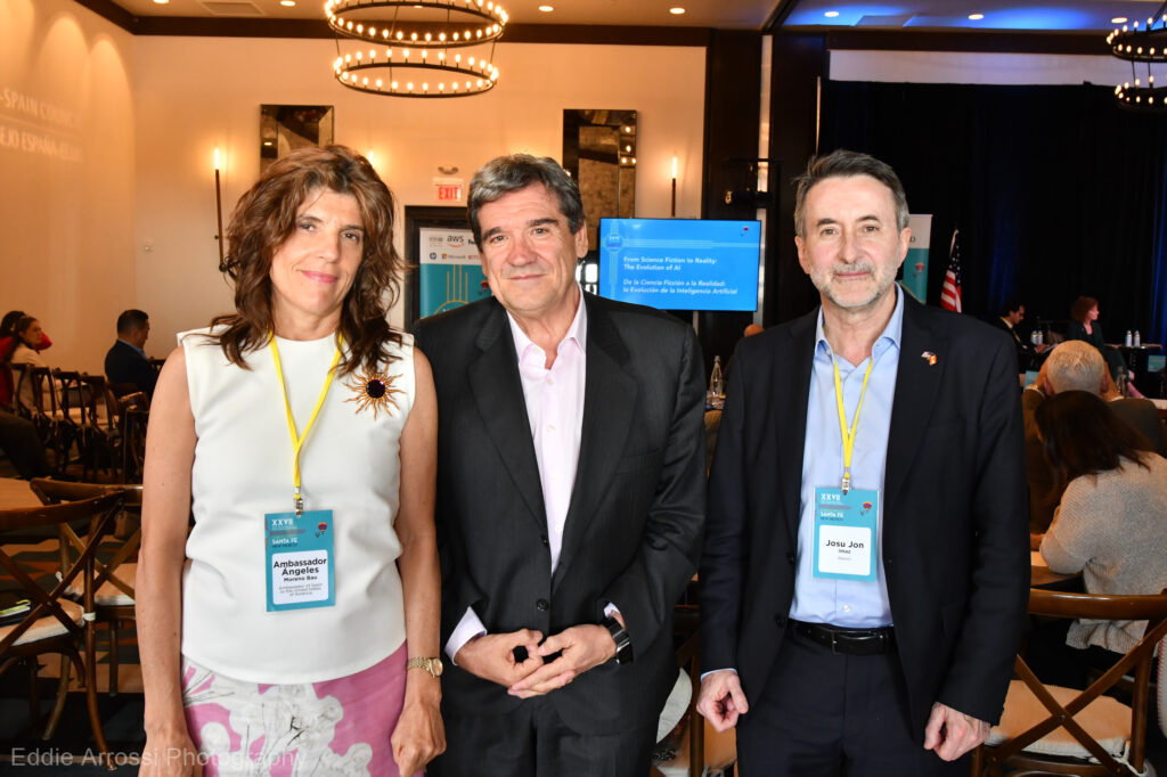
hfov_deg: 55.1
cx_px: 584
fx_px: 1118
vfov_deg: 38.3
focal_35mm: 34
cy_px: 388
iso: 2000
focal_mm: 23
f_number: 8
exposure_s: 1/200
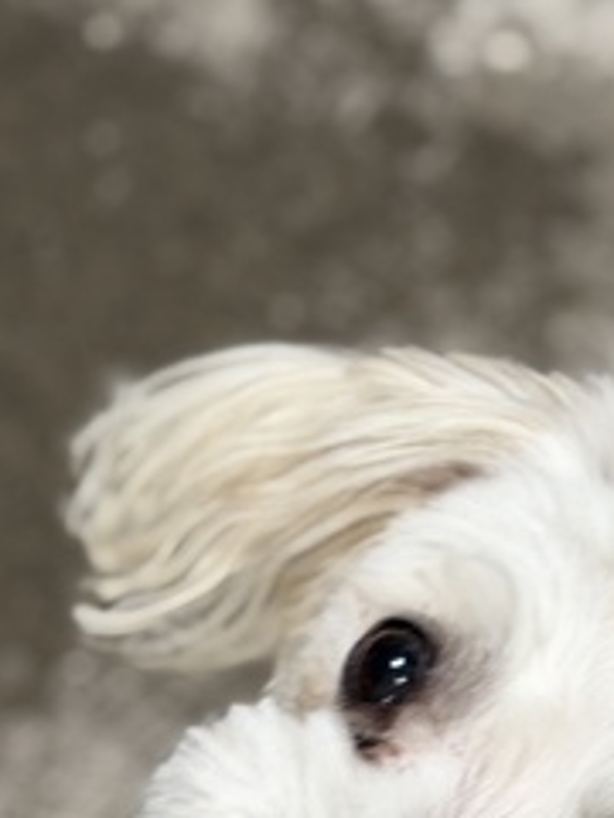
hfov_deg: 13.1
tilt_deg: -66.3
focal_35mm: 112
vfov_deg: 17.0
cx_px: 583
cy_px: 886
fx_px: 2649
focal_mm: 6.76
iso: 125
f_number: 1.78
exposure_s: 1/60
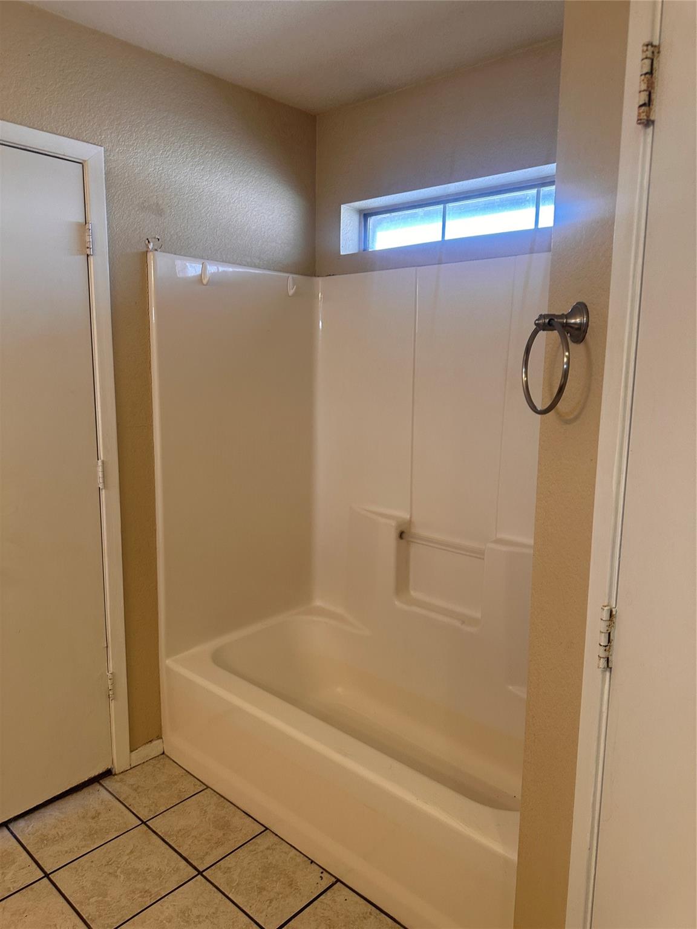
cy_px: 464
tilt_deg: -7.0
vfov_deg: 71.6
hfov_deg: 56.8
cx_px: 348
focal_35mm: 24
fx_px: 644
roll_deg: -1.9
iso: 125
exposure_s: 1/60
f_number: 1.78
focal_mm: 6.86
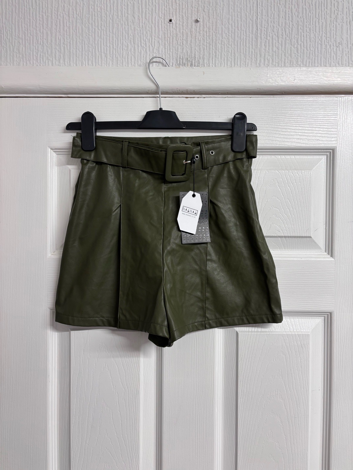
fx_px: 354
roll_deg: +0.0
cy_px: 235
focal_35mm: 26
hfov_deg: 53.1
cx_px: 176
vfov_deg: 67.3
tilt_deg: +1.2
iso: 100
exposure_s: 1/100
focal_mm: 5.96
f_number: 1.6
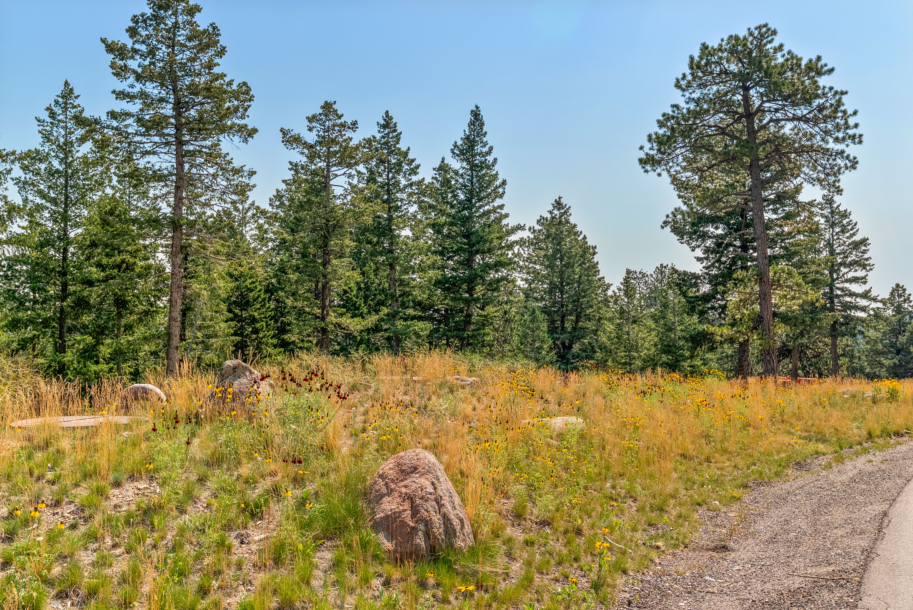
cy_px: 305
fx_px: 990
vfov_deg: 34.3
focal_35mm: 39
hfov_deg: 49.5
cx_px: 456
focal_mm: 39
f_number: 7.1
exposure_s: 1/800
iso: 640
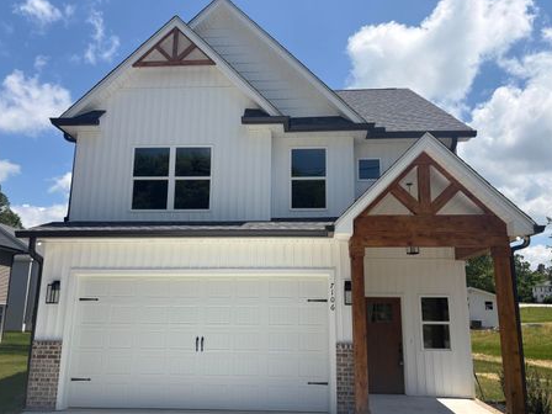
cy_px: 211
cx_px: 281
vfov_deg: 48.2
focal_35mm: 29
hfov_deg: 61.7
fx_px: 462
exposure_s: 1/4608
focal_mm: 5.96
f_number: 1.6
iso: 50
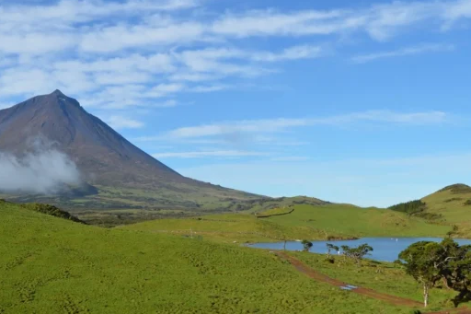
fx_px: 589
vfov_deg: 29.7
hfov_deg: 43.6
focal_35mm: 45
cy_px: 116
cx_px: 218
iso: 100
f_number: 9
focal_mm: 20
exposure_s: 1/320
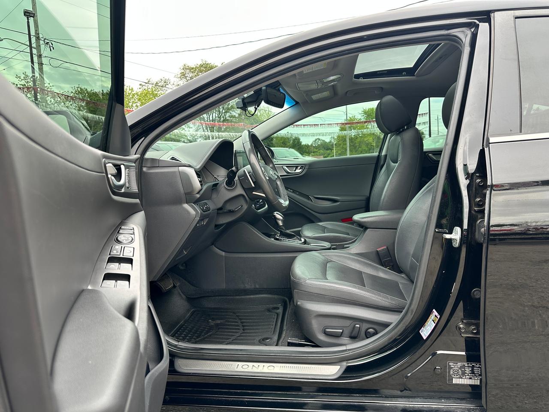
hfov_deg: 71.6
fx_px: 381
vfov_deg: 56.8
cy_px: 206
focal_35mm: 24
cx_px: 274
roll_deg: +0.6
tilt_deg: -5.7
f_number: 1.78
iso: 80
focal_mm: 6.86
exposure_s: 1/280
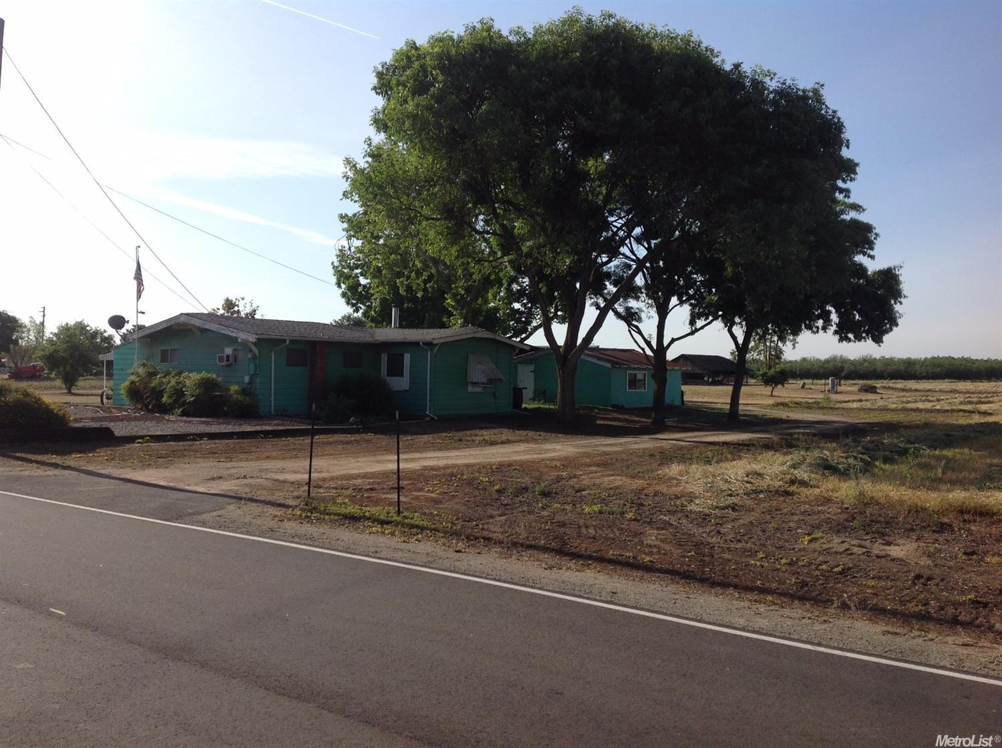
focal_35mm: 35
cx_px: 501
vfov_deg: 40.6
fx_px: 1011
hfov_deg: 52.7
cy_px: 374
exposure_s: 1/1681
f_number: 2.4
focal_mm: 4.28
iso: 50
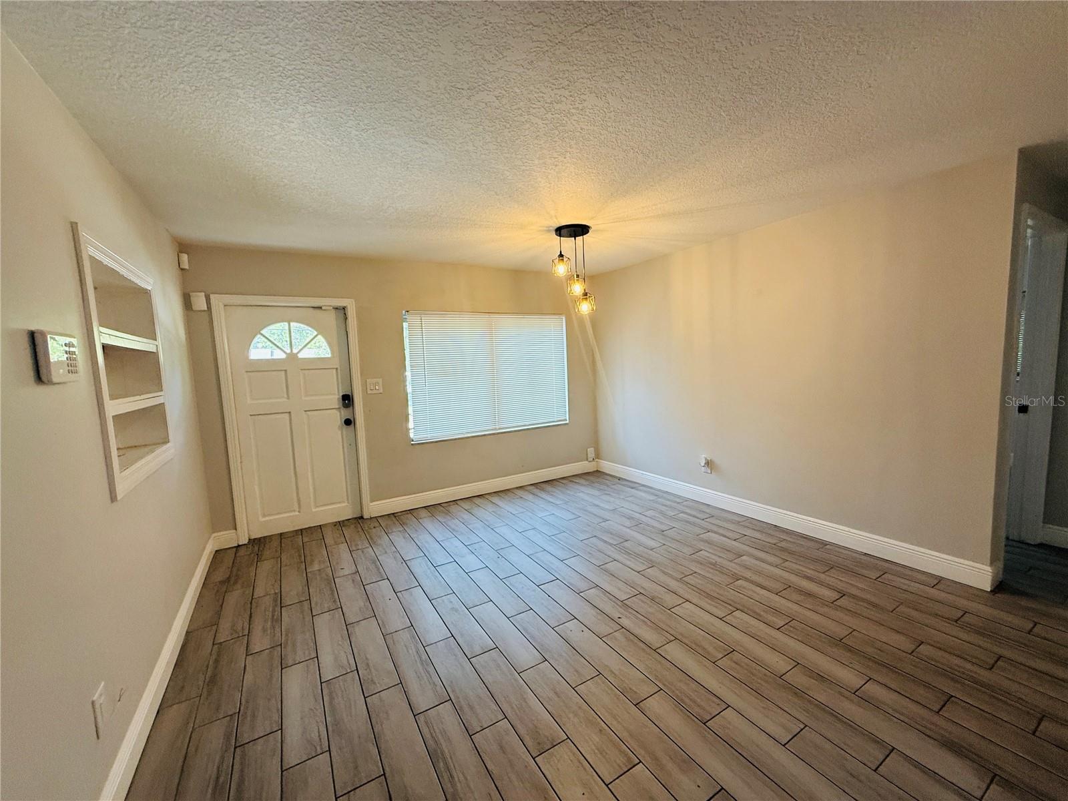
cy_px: 400
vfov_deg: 85.7
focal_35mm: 14
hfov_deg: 102.1
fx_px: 432
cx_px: 534
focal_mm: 2.22
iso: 250
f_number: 2.2
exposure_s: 1/120
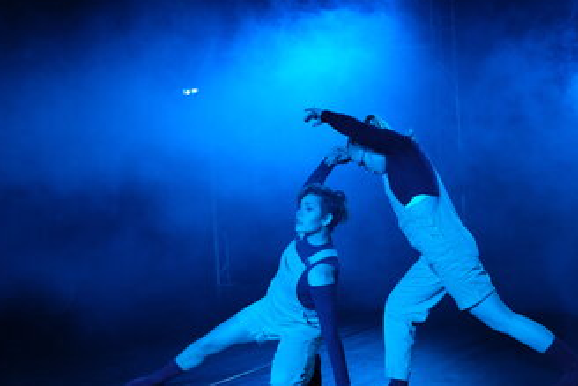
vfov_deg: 27.0
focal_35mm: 50
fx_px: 803
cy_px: 195
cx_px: 303
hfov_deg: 39.6
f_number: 2.8
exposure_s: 1/100
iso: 500
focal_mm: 27
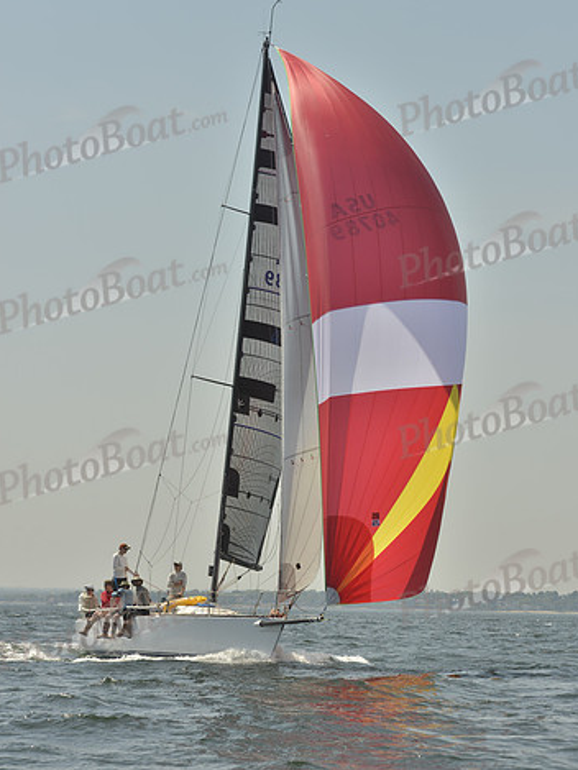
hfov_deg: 13.1
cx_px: 313
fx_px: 2515
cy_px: 355
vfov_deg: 17.4
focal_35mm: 113
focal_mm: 95
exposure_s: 1/1250
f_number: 8
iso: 200
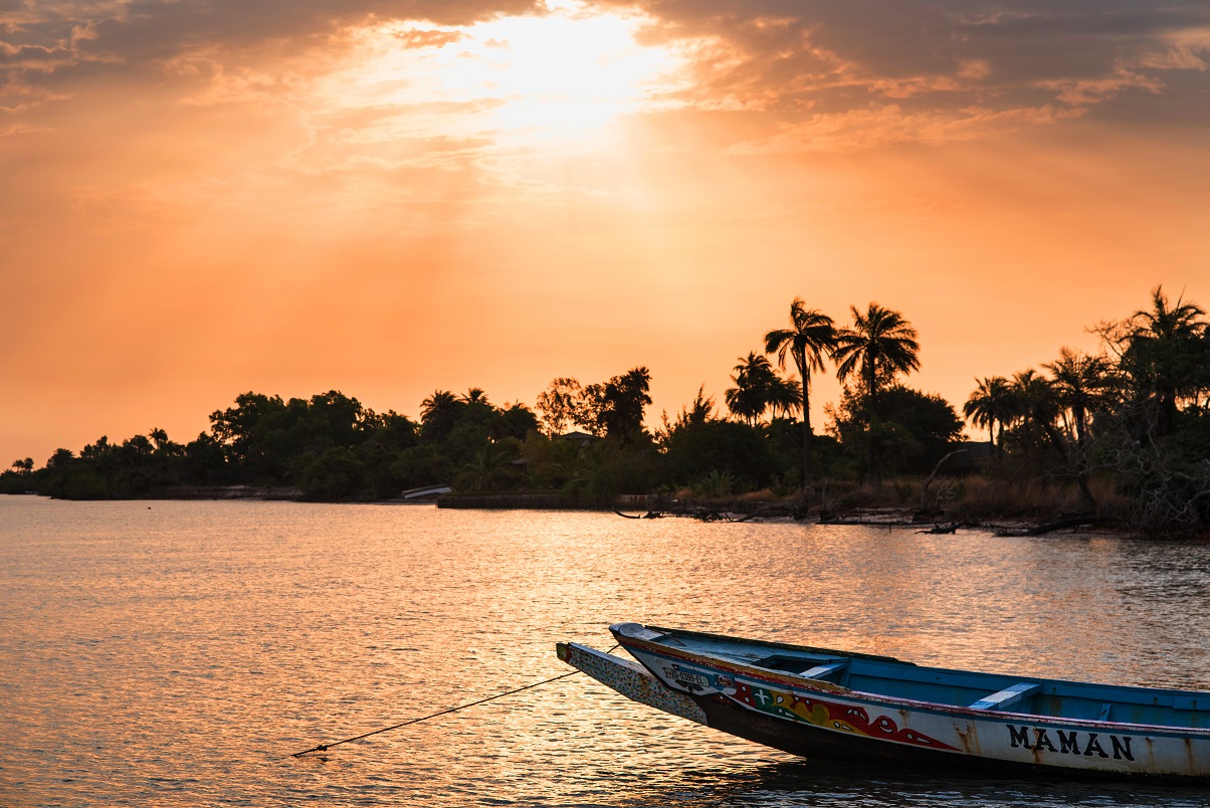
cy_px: 404
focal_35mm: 85
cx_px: 605
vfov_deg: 16.1
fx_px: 2858
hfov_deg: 23.9
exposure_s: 1/500
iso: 250
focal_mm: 85
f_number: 6.3
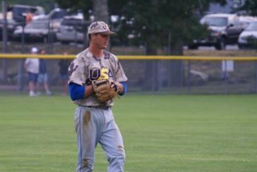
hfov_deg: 5.0
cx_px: 127
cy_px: 97
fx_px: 2965
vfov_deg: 3.3
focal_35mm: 415
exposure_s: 1/250
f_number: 6.3
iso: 400
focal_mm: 230
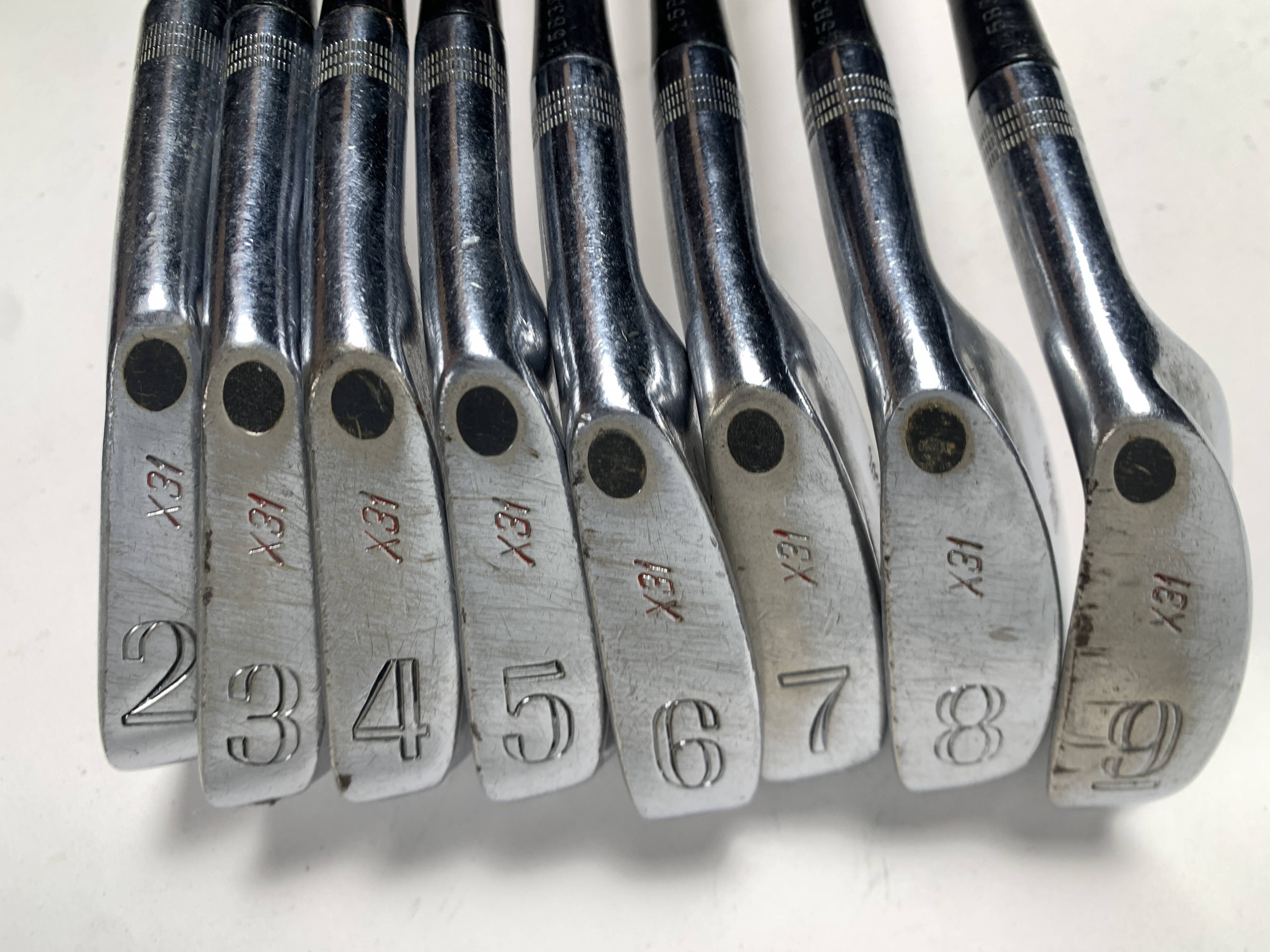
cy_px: 476
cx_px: 635
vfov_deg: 53.1
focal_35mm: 26
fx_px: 954
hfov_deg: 67.3
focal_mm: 4.25
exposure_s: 1/124
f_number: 1.8
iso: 25
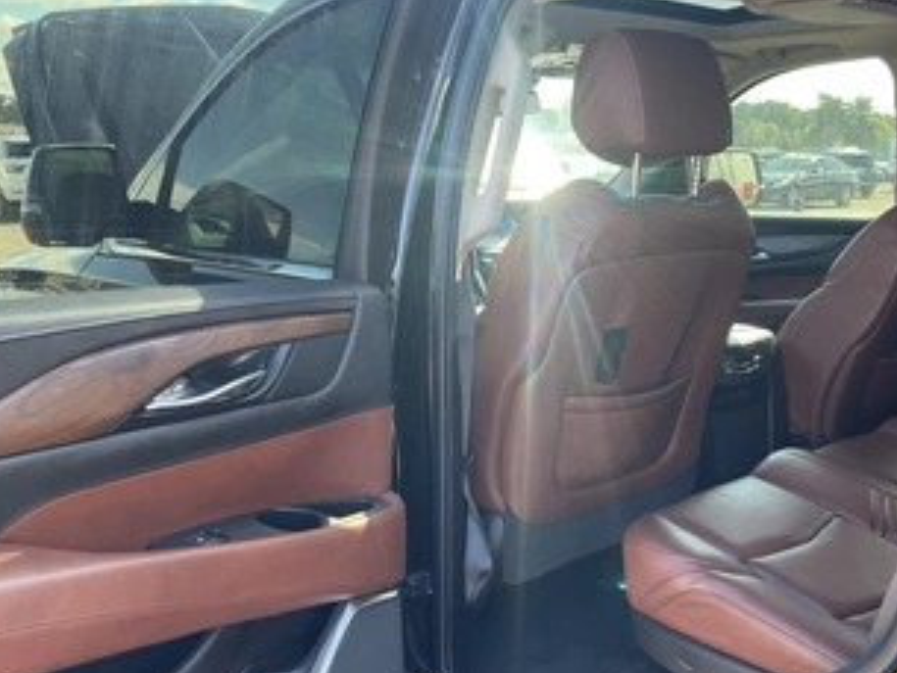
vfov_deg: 37.7
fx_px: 985
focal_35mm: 38
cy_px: 379
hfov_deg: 48.4
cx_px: 573
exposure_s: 1/122
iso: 40
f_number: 1.8
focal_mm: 3
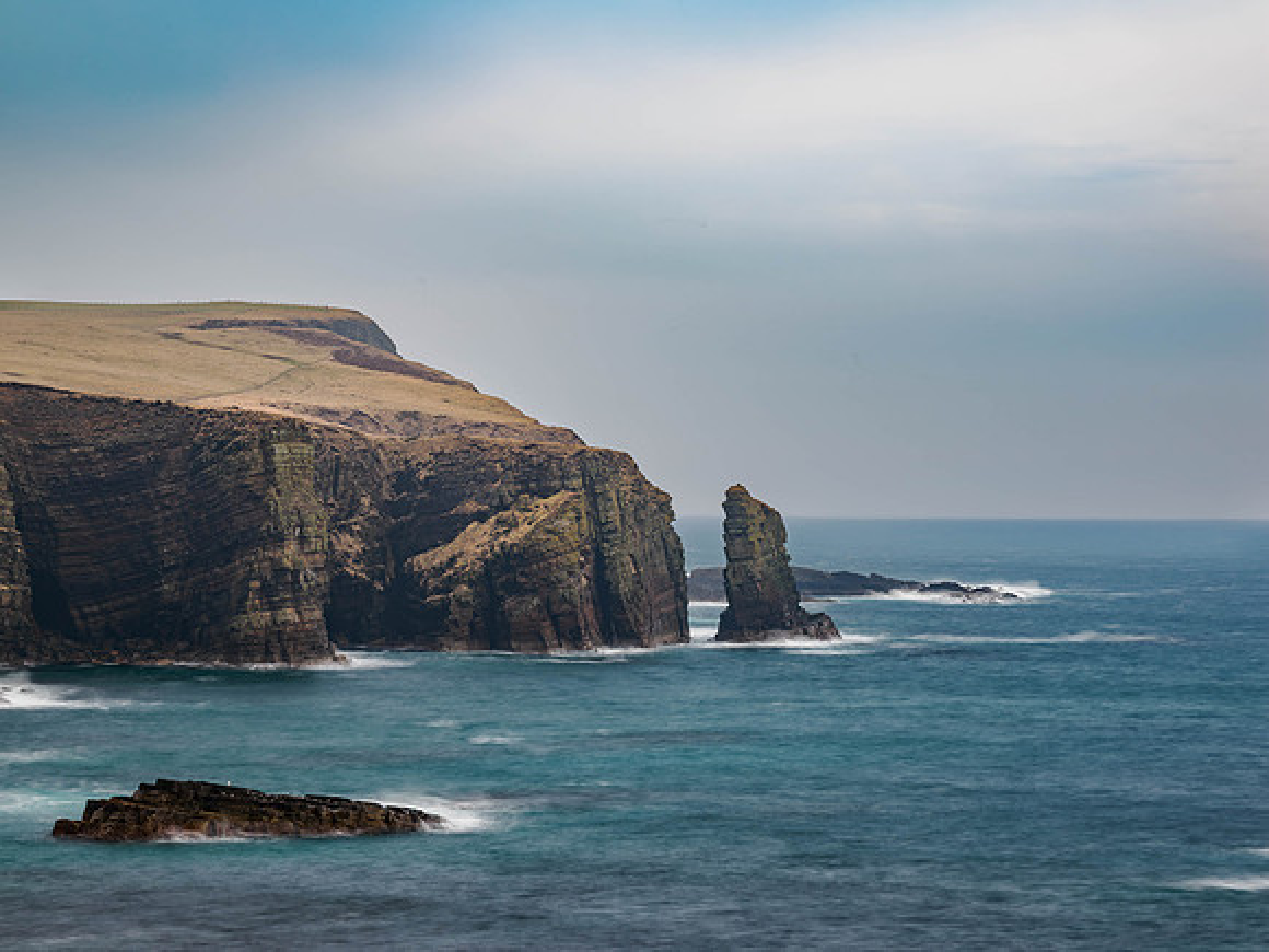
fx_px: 4194
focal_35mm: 114
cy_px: 476
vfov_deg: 12.9
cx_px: 634
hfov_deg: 17.2
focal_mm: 57
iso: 200
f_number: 7.1
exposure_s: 5
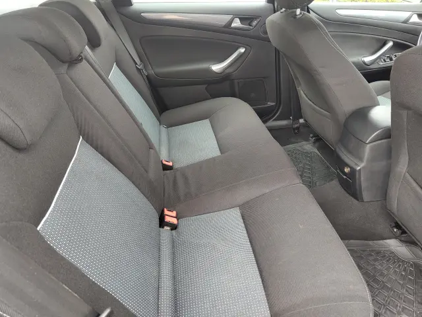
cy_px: 158
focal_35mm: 23
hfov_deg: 73.9
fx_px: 280
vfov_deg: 58.9
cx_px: 211
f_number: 1.8
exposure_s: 1/100
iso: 244
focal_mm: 5.56
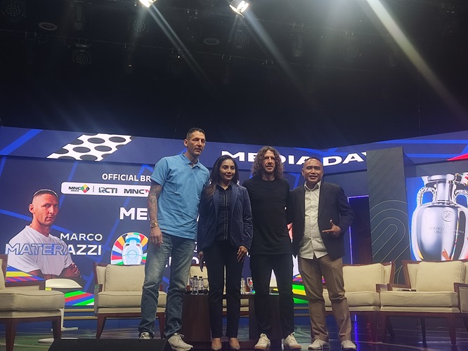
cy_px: 176
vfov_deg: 34.4
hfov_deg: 44.8
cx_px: 234
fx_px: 568
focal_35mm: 42
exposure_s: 1/50
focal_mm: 4.71
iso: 139
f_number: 1.79
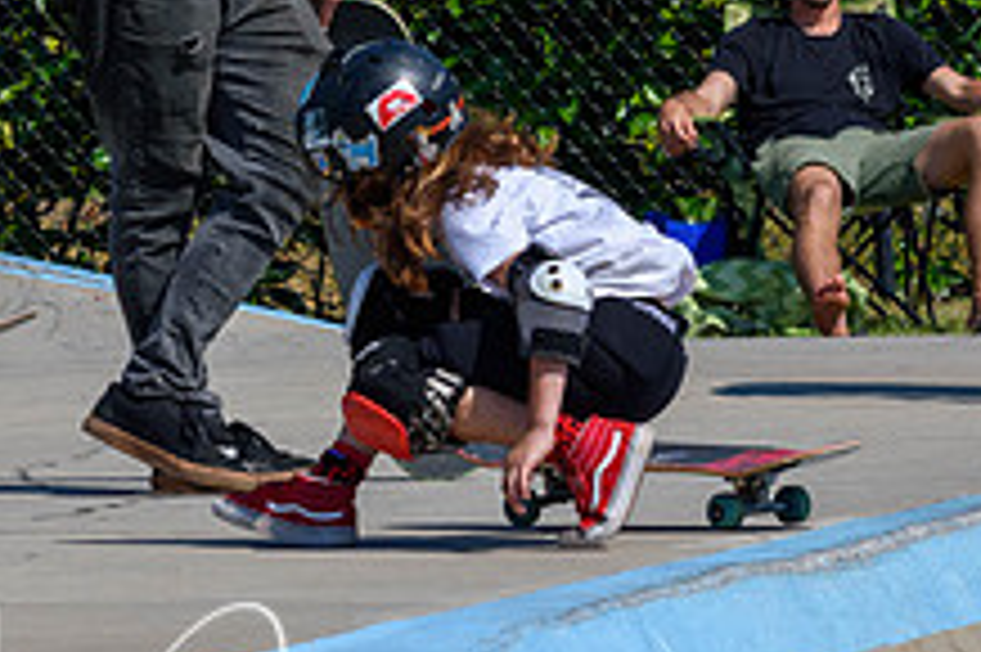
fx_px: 11436
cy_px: 429
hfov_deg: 4.9
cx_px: 688
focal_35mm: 420
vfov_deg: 3.3
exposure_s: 1/1000
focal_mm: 105
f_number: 8
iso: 200
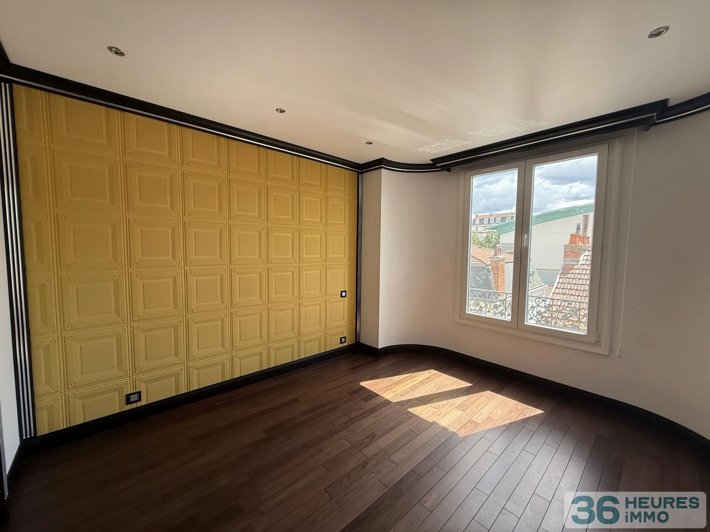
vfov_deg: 85.7
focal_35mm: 14
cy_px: 266
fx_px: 287
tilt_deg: -3.4
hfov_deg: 102.1
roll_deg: -0.8
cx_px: 355
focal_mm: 2.22
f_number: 2.2
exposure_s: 1/194
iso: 64
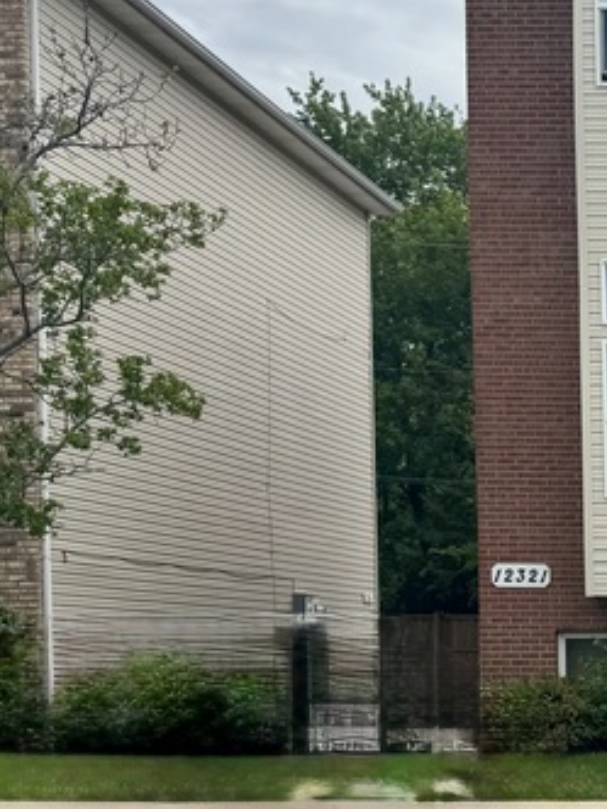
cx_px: 943
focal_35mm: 78
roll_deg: +0.1
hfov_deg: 16.9
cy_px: 731
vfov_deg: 24.3
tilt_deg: -1.2
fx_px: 1824
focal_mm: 6.76
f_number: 1.78
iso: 80
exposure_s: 1/4608
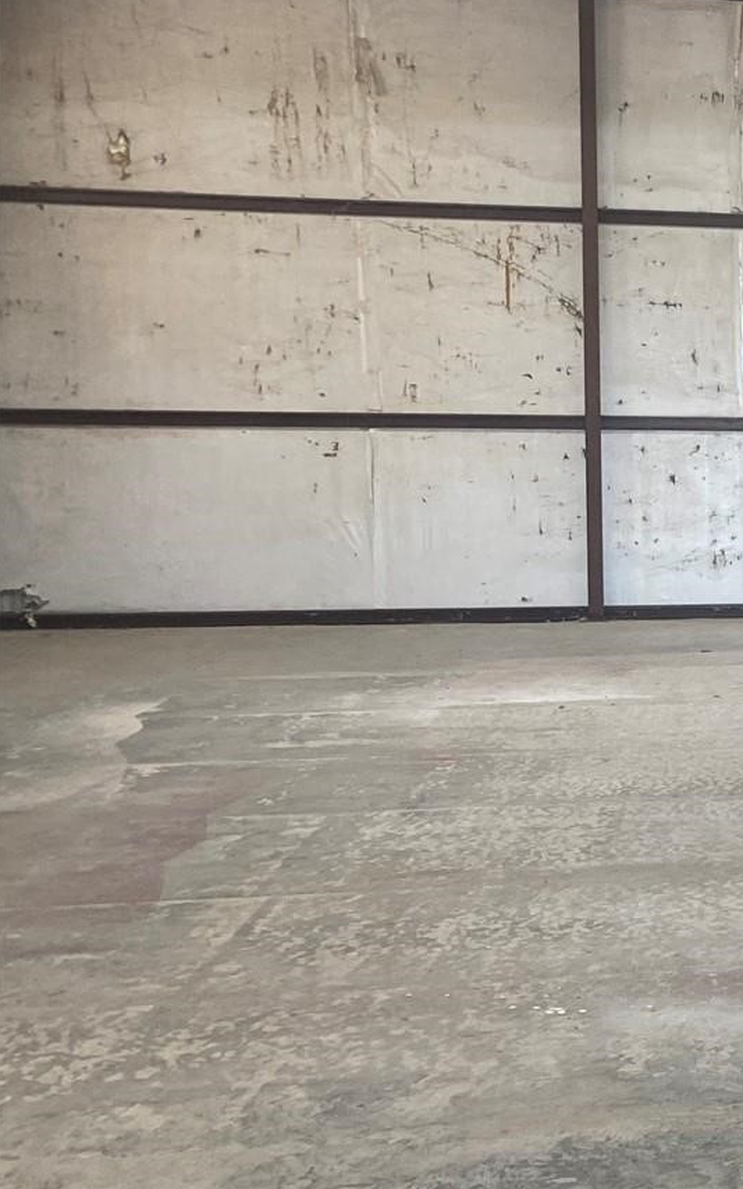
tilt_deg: -4.9
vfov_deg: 31.1
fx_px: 2139
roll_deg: -1.0
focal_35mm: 66
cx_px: 1418
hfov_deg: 16.0
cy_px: 594
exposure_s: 1/120
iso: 80
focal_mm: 4.25
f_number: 1.8
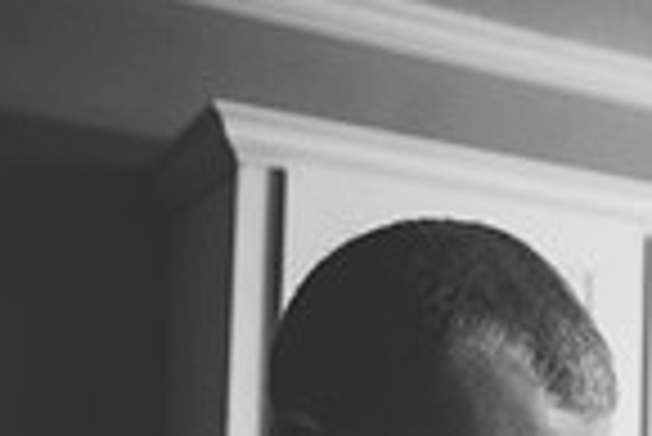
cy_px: 578
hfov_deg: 16.7
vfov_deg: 13.7
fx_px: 1740
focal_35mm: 96
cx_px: 1255
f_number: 2.8
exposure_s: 1/200
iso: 2000
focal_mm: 24
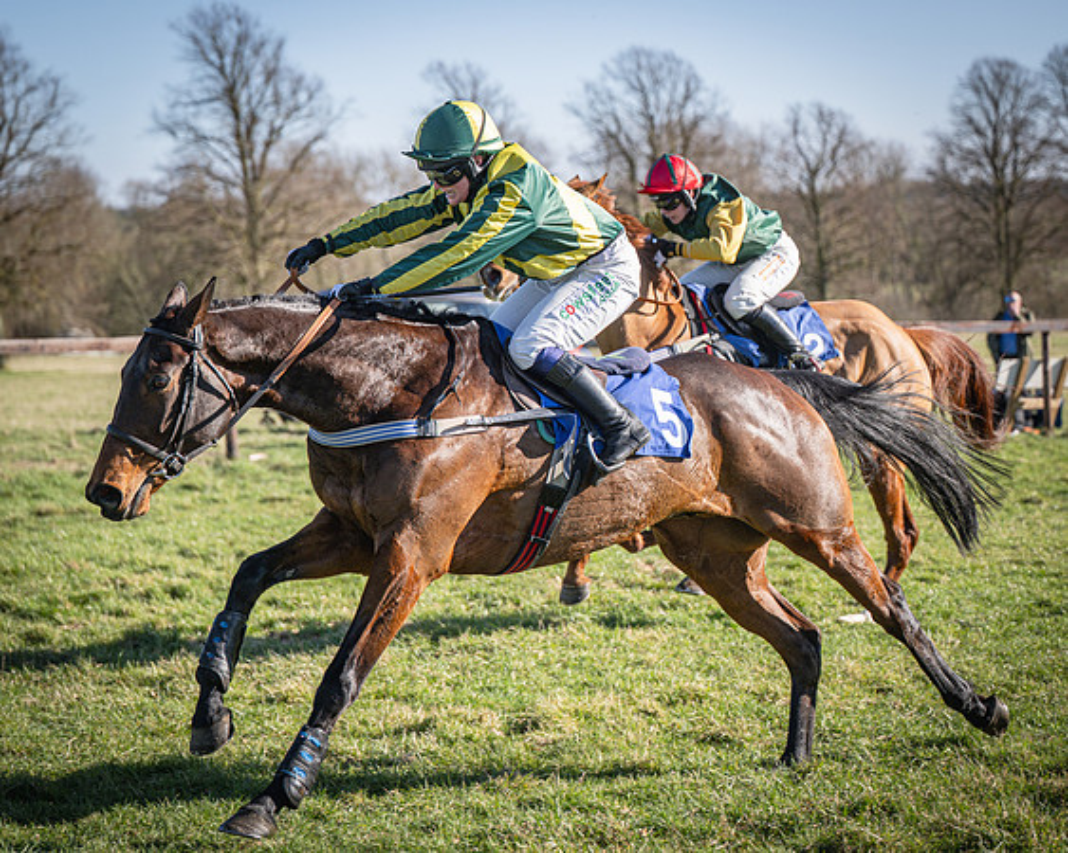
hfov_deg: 21.1
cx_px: 559
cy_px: 368
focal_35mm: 91
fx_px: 2874
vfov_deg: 16.9
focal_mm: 70
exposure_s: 1/2000
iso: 100
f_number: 2.8
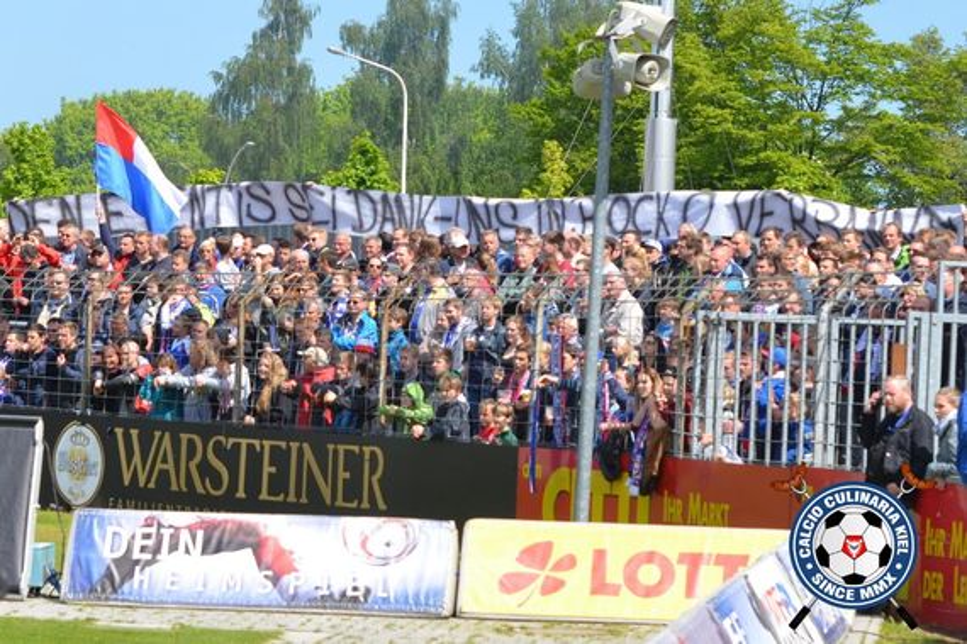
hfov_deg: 19.5
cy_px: 322
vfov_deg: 13.0
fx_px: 2820
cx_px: 484
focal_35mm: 105
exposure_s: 1/1600
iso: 400
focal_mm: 70
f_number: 6.3
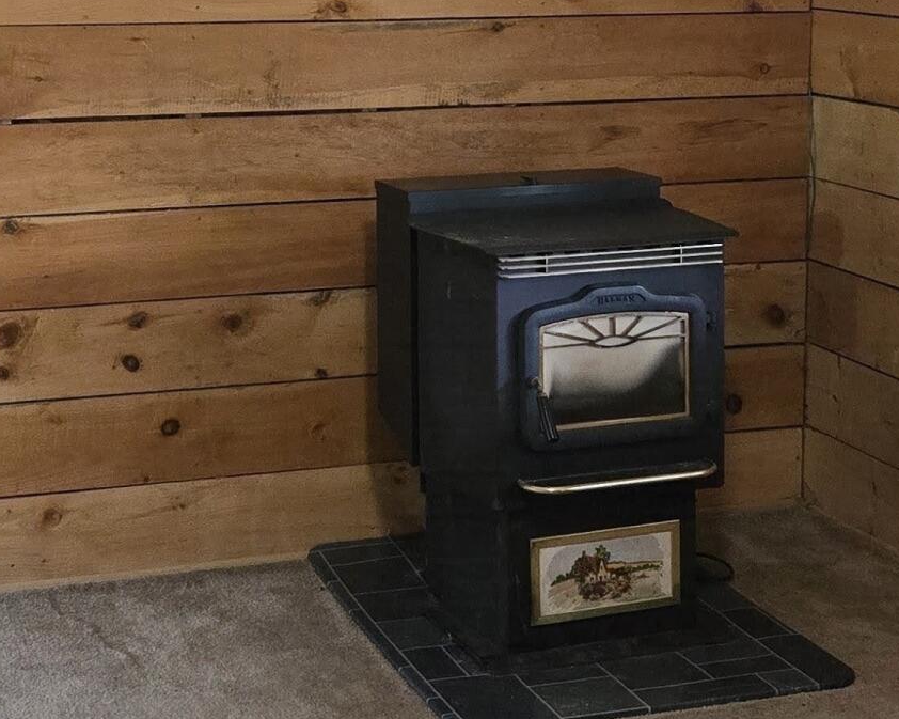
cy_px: 42
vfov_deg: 18.8
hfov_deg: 23.9
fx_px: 2128
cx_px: 430
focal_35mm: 80
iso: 640
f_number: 1.8
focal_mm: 5.4
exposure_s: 1/120
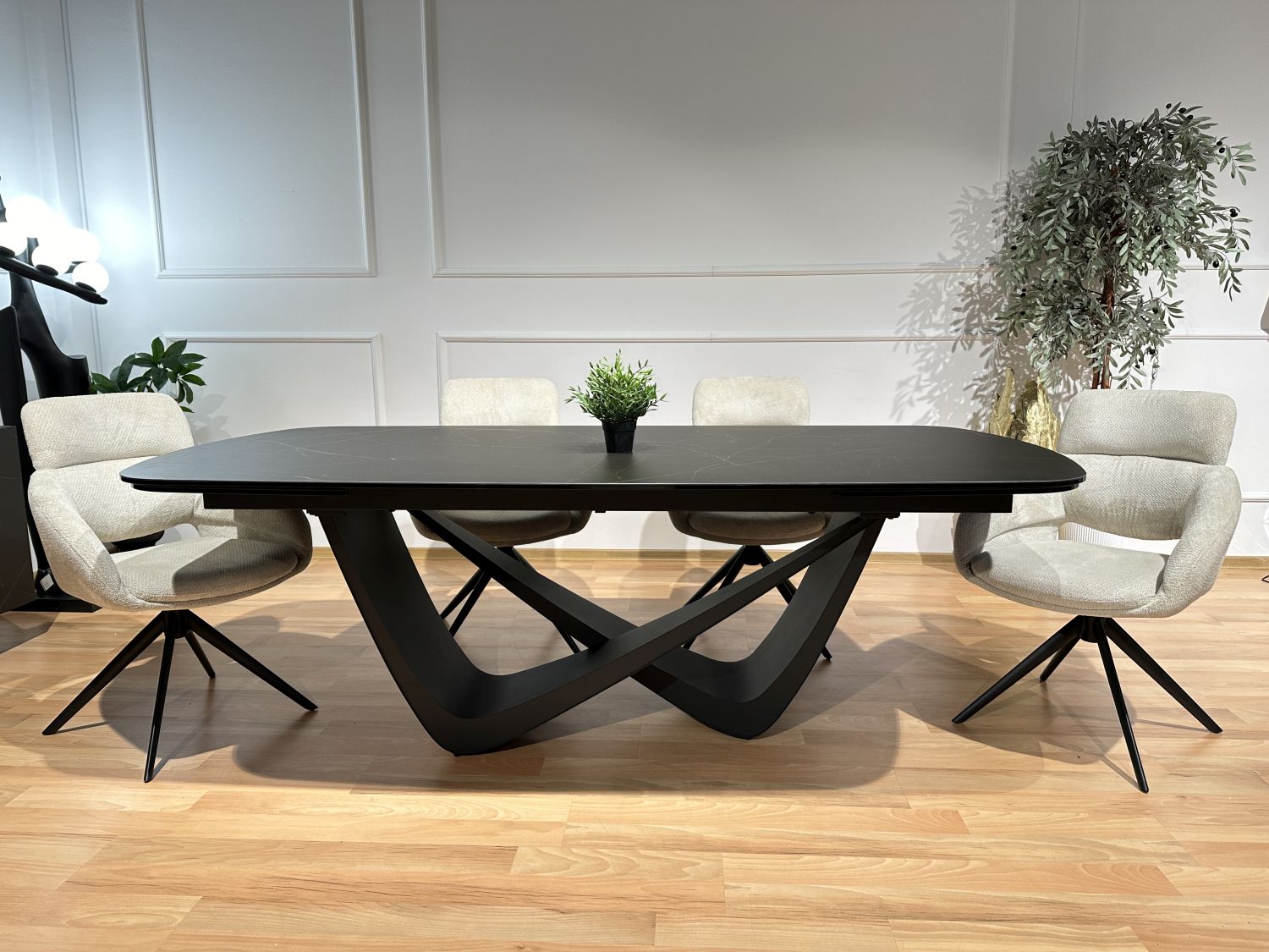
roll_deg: +0.7
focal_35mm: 24
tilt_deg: -8.1
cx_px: 634
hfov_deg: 71.6
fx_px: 880
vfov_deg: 56.8
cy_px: 476
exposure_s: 1/50
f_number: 1.78
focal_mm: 6.86
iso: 125
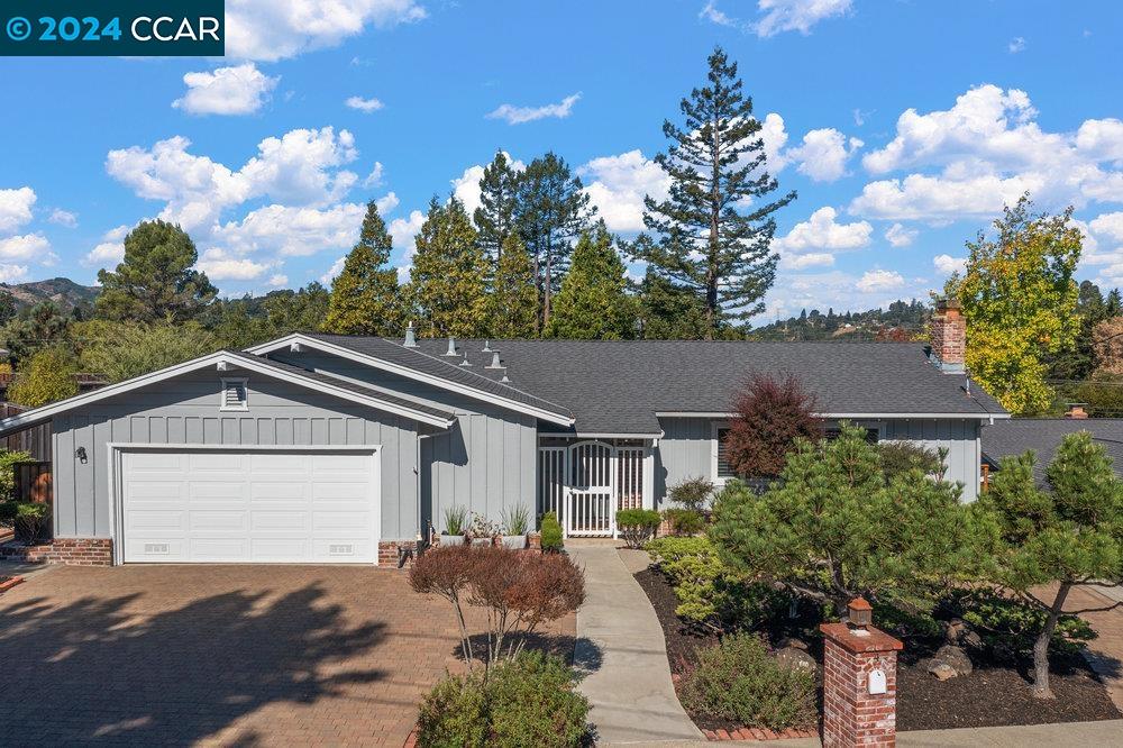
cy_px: 374
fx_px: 873
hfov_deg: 65.5
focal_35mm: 28
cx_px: 562
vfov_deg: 46.4
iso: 100
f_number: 6.3
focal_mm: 10.26
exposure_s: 1/500
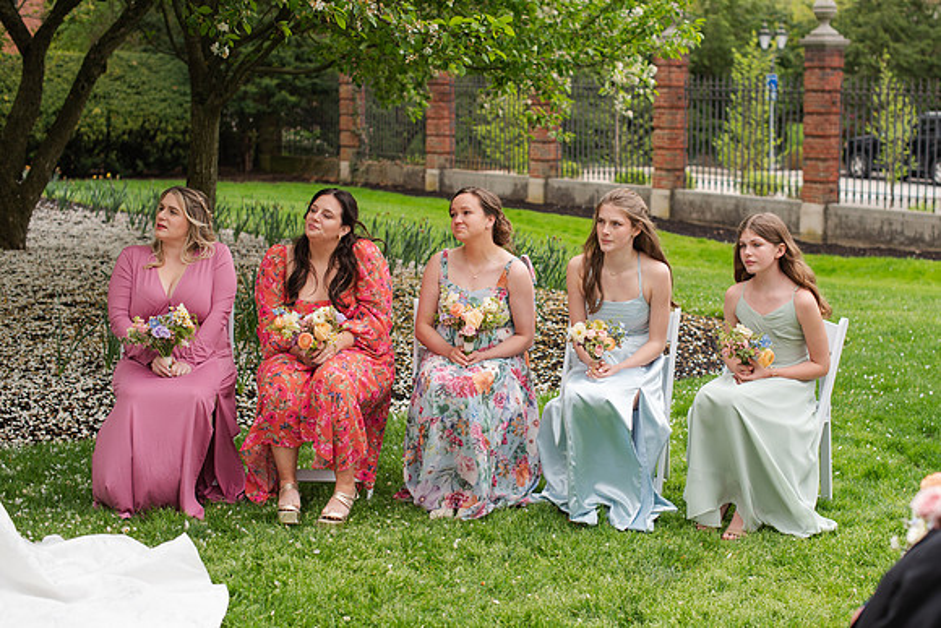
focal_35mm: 57
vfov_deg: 23.6
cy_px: 291
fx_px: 1501
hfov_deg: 34.8
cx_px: 539
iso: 220
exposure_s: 1/640
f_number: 3.5
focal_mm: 50
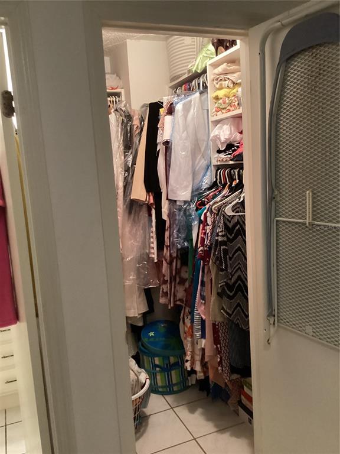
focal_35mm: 31
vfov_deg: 58.4
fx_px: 406
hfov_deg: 45.4
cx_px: 170
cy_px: 227
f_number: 2.4
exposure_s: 1/30
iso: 500
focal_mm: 3.3
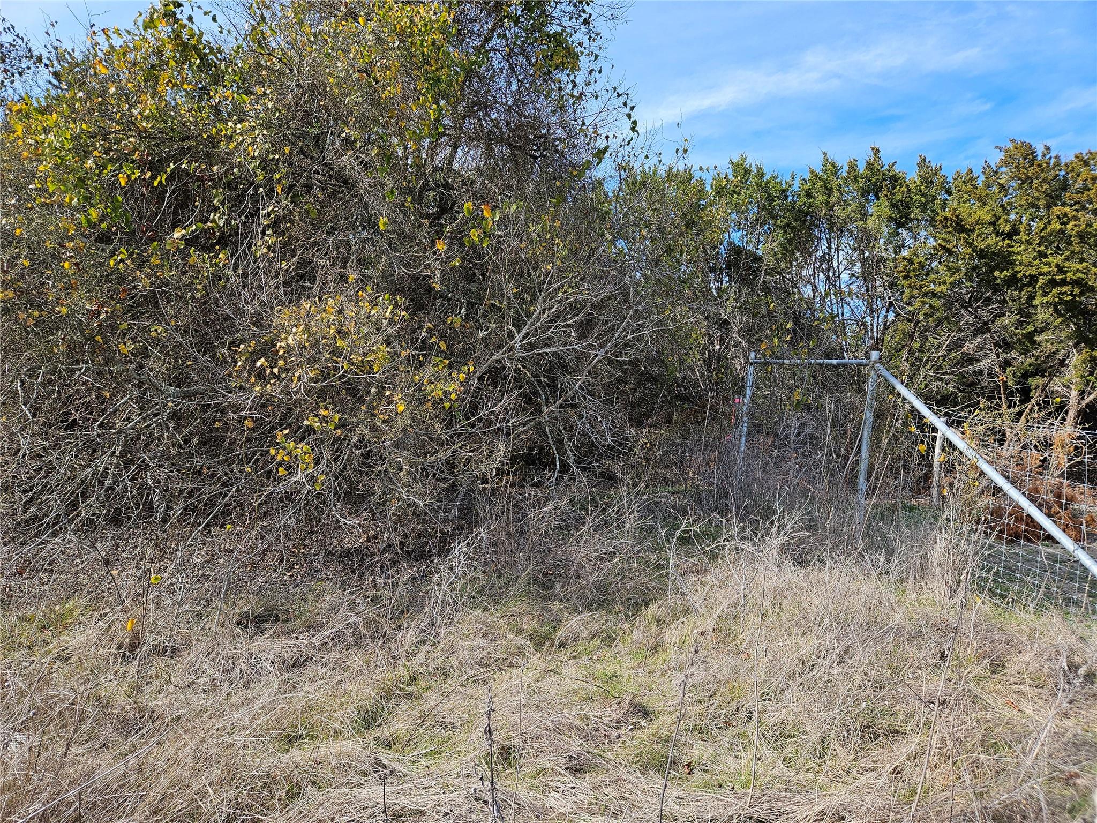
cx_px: 548
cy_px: 412
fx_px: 729
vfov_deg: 58.9
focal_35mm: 23
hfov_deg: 73.9
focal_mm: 5.4
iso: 40
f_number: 1.8
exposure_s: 1/1235
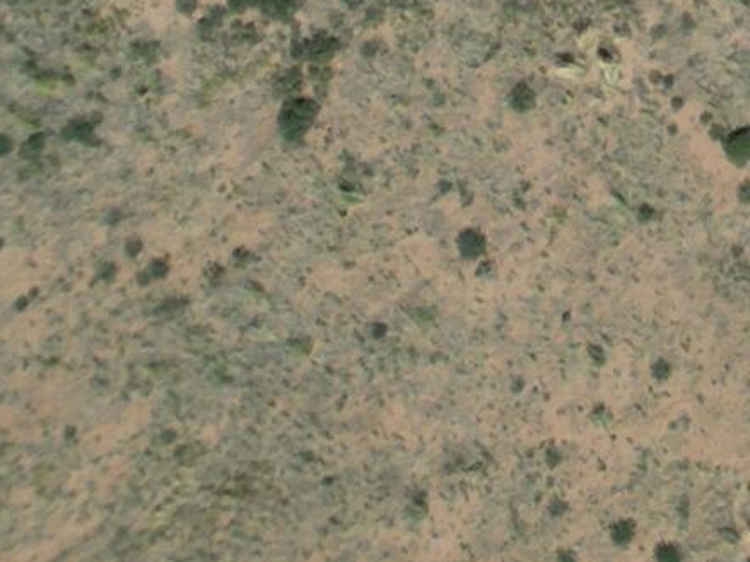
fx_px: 3552
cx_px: 2411
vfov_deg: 7.9
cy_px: -1098
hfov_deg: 9.1
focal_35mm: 164
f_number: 1.7
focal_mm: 6.72
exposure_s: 1/3200
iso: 100
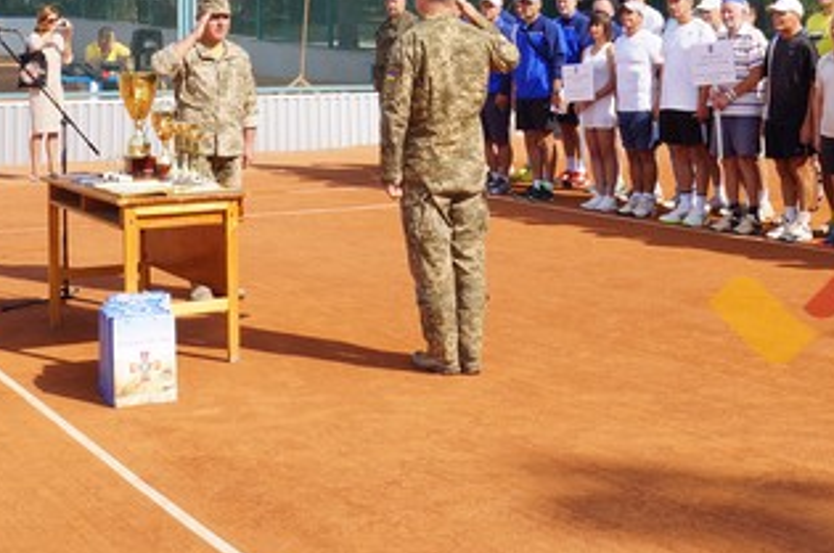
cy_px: -38
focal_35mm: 60
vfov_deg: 21.5
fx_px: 1388
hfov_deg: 33.2
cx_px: 548
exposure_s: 1/100
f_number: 11
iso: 100
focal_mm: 18
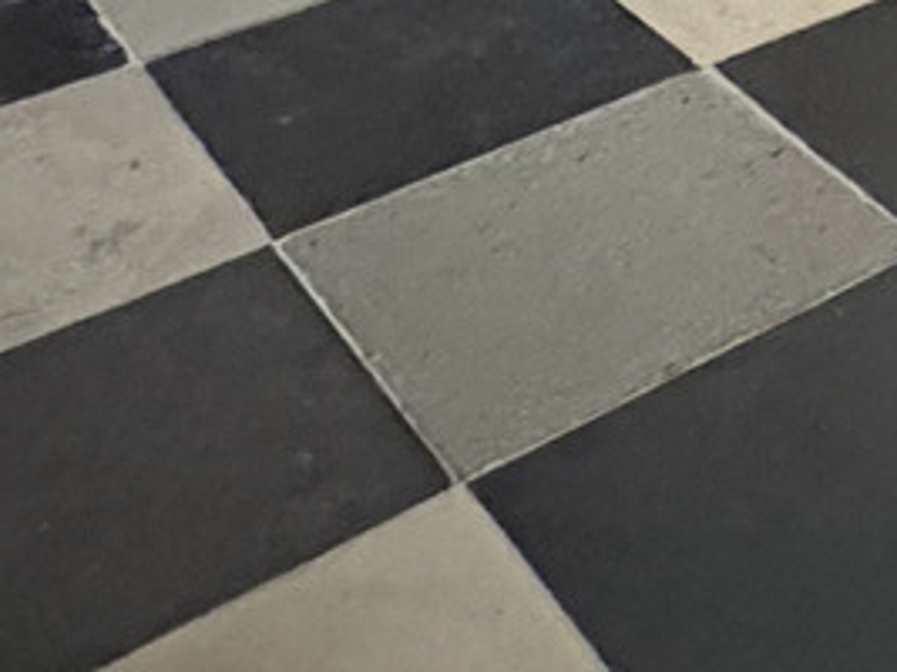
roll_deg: +0.4
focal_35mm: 84
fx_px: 2176
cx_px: 1361
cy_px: -1156
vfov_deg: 12.1
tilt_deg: +2.2
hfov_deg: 20.0
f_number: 2.2
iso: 1000
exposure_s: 1/37
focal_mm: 2.22
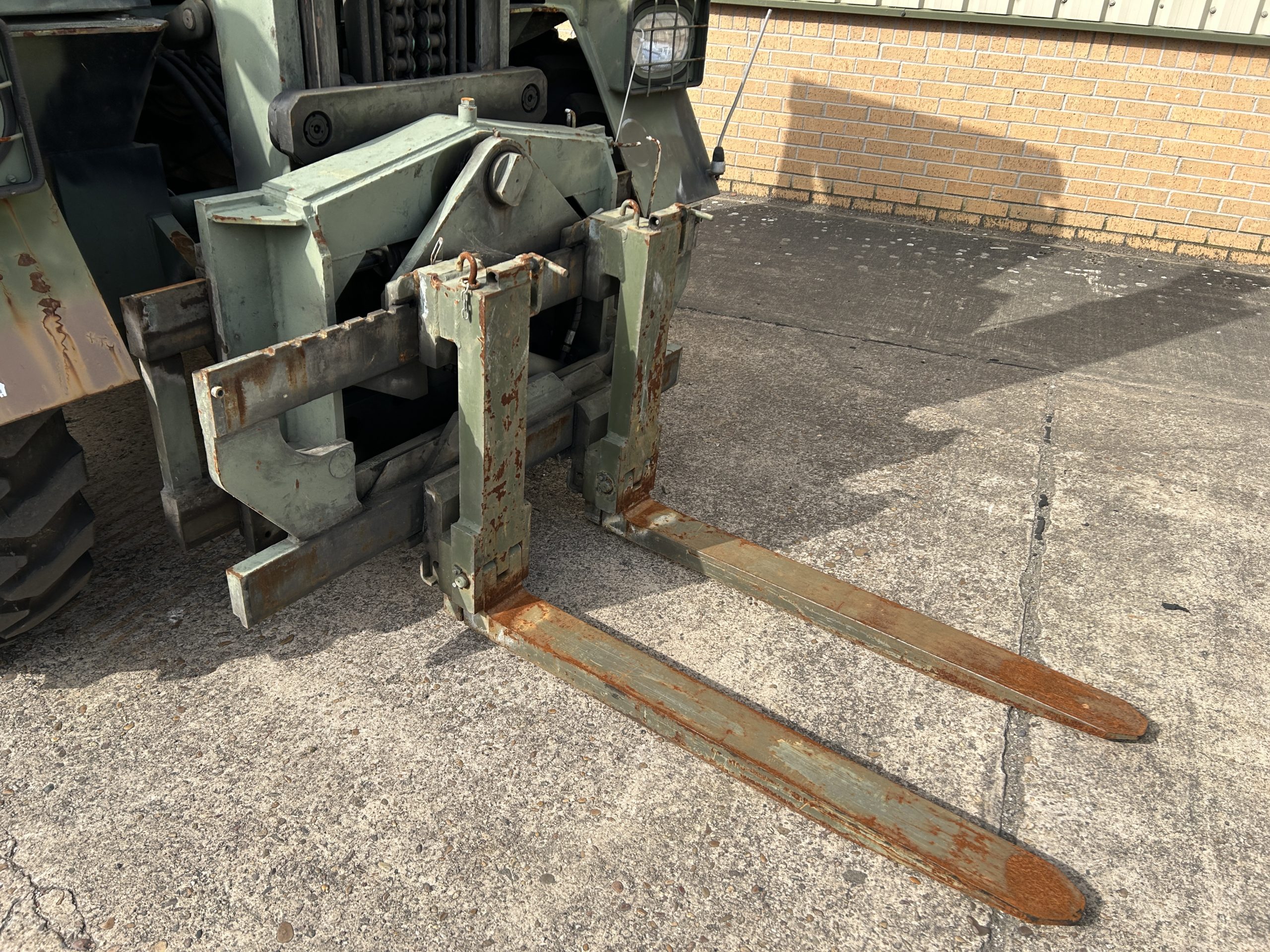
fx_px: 954
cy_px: 476
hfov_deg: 67.3
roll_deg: -4.0
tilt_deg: -28.5
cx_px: 635
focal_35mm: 26
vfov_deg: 53.1
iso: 50
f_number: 1.5
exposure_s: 1/2083
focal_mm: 5.7
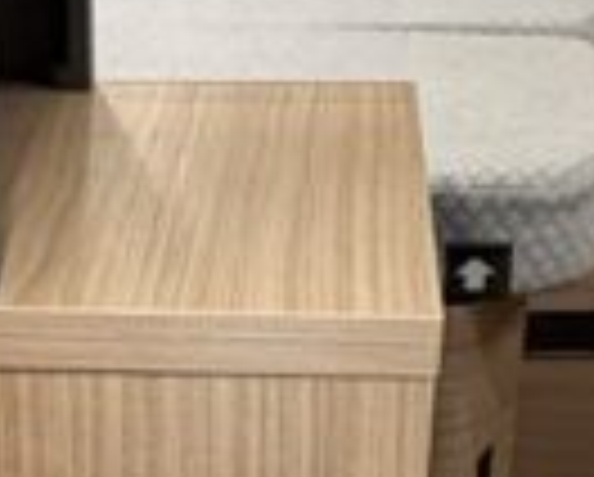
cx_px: 122
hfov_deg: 17.9
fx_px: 1866
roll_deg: +0.3
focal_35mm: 106
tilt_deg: -32.5
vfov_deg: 13.4
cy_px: 796
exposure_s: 1/85
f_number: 2.2
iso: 400
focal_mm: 2.22
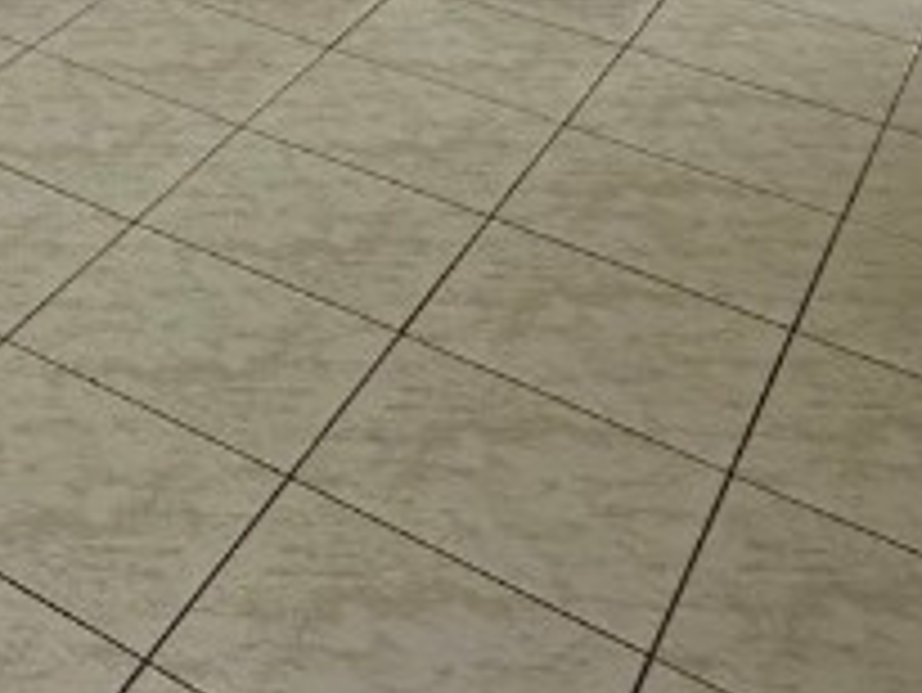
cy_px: -554
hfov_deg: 22.6
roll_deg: -0.5
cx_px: -468
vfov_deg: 17.2
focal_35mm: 70
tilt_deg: -8.2
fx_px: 1866
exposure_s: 1/99
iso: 125
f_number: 2.2
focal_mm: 2.22
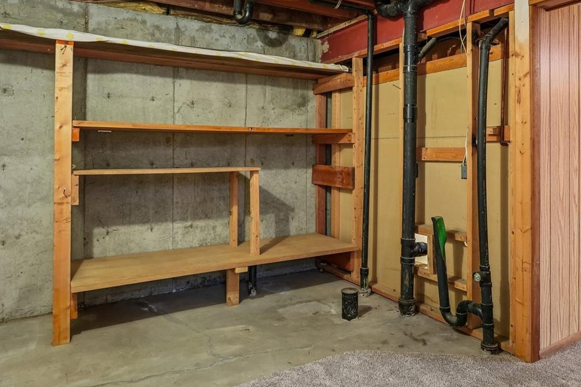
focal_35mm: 25
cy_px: 151
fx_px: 399
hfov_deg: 71.5
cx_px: 340
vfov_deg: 51.3
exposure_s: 1/1.43
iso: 500
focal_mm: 11
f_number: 8
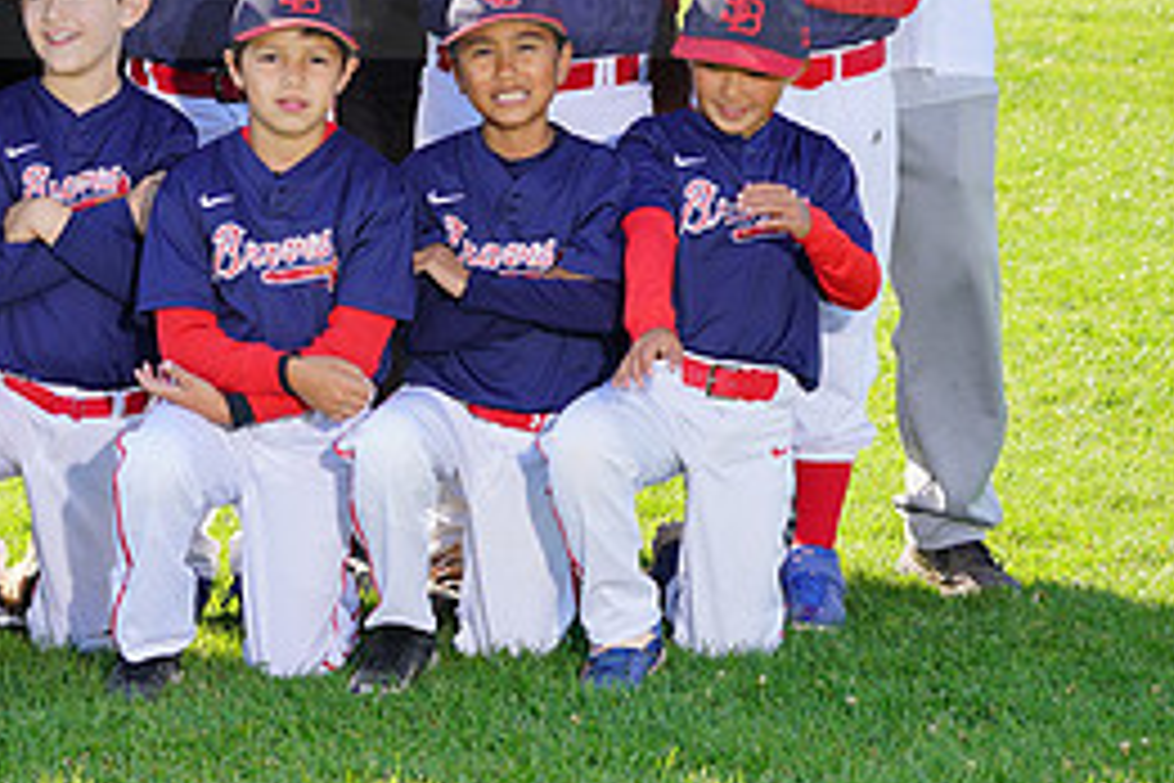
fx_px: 7239
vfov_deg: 6.2
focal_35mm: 222
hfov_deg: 9.2
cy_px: -74
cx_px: 31
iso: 100
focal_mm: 100
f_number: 5.6
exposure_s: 1/250
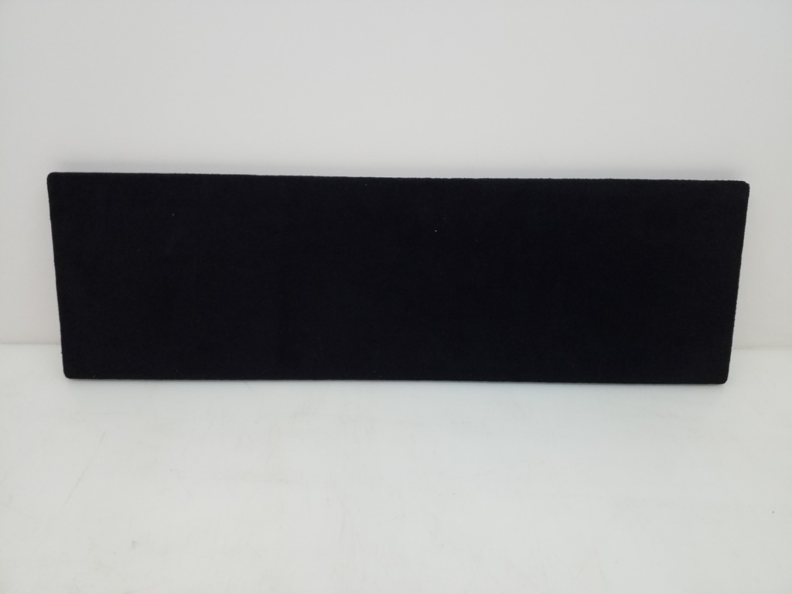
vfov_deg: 51.4
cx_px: 396
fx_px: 618
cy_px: 297
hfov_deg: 65.3
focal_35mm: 27
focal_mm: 3.6
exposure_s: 1/50
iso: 125
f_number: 1.9
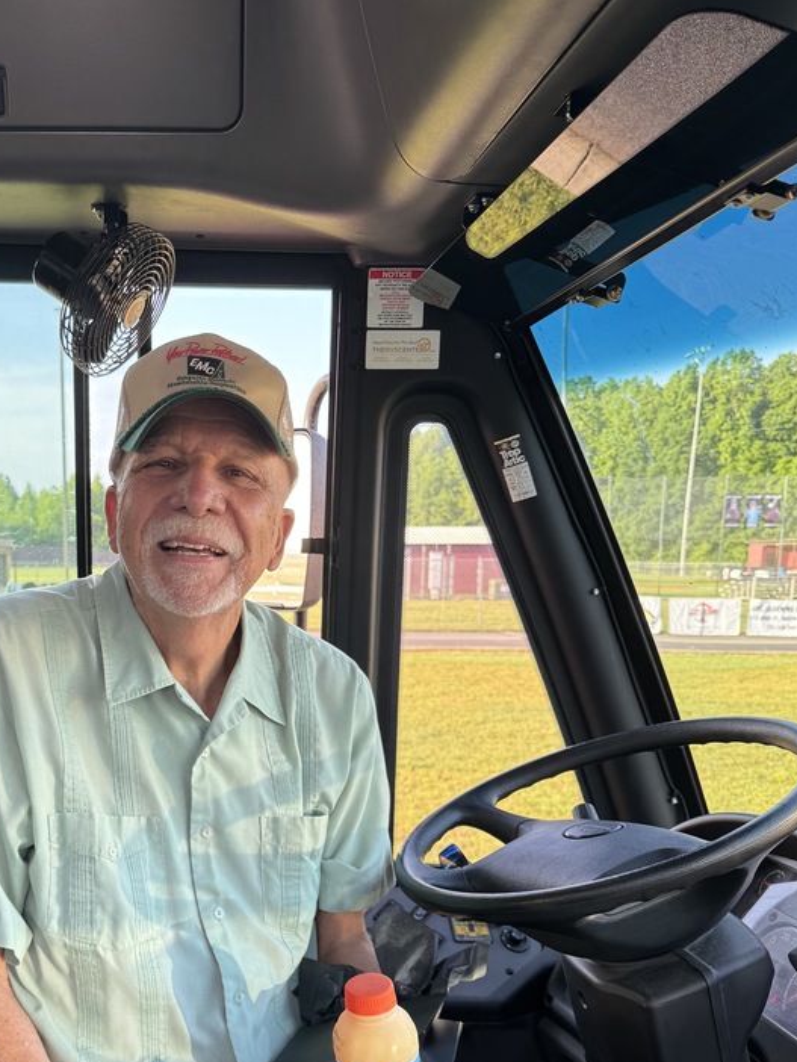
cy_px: 697
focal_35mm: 35
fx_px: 1074
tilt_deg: -9.0
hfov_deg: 40.1
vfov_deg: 51.7
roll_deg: -1.6
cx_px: 247
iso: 50
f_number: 1.78
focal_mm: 6.76
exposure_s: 1/128
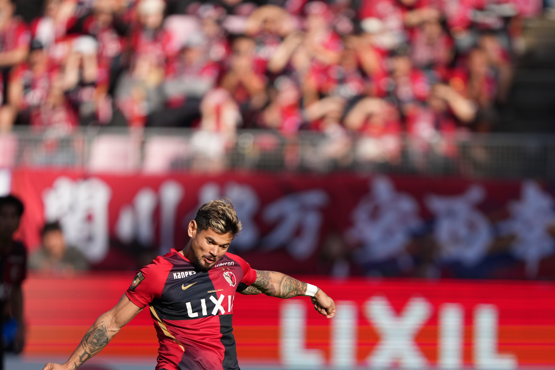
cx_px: 323
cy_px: 292
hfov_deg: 3.1
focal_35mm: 657
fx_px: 10128
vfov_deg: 2.1
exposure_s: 1/8000
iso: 640
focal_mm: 400
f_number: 2.8
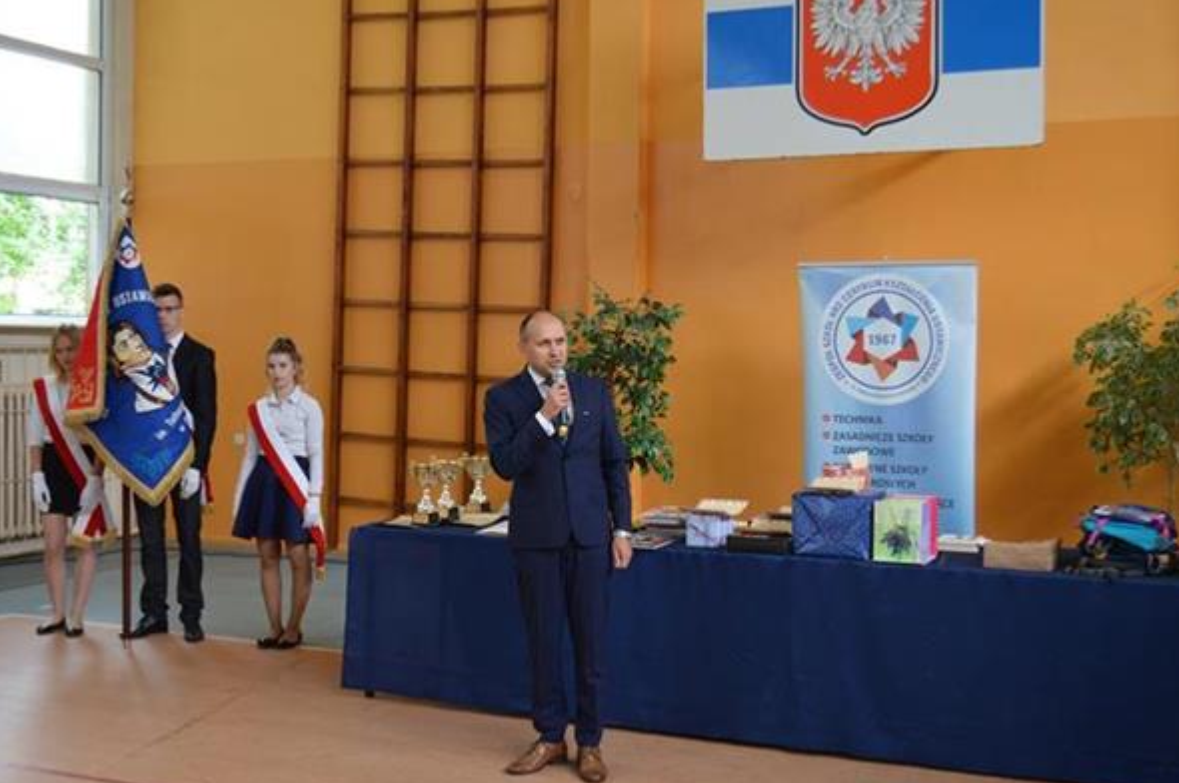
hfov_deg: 45.4
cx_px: 546
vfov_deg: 31.1
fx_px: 1407
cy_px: 362
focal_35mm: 43
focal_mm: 26
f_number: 4
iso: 640
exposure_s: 1/60
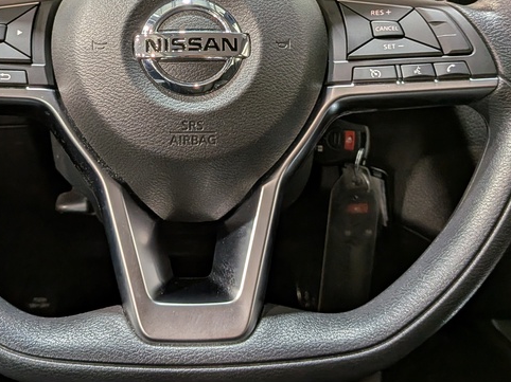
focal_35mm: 51
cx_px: 189
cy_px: 49
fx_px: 752
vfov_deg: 27.6
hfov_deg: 37.3
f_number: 1.7
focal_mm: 4.53
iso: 233
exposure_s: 1/120
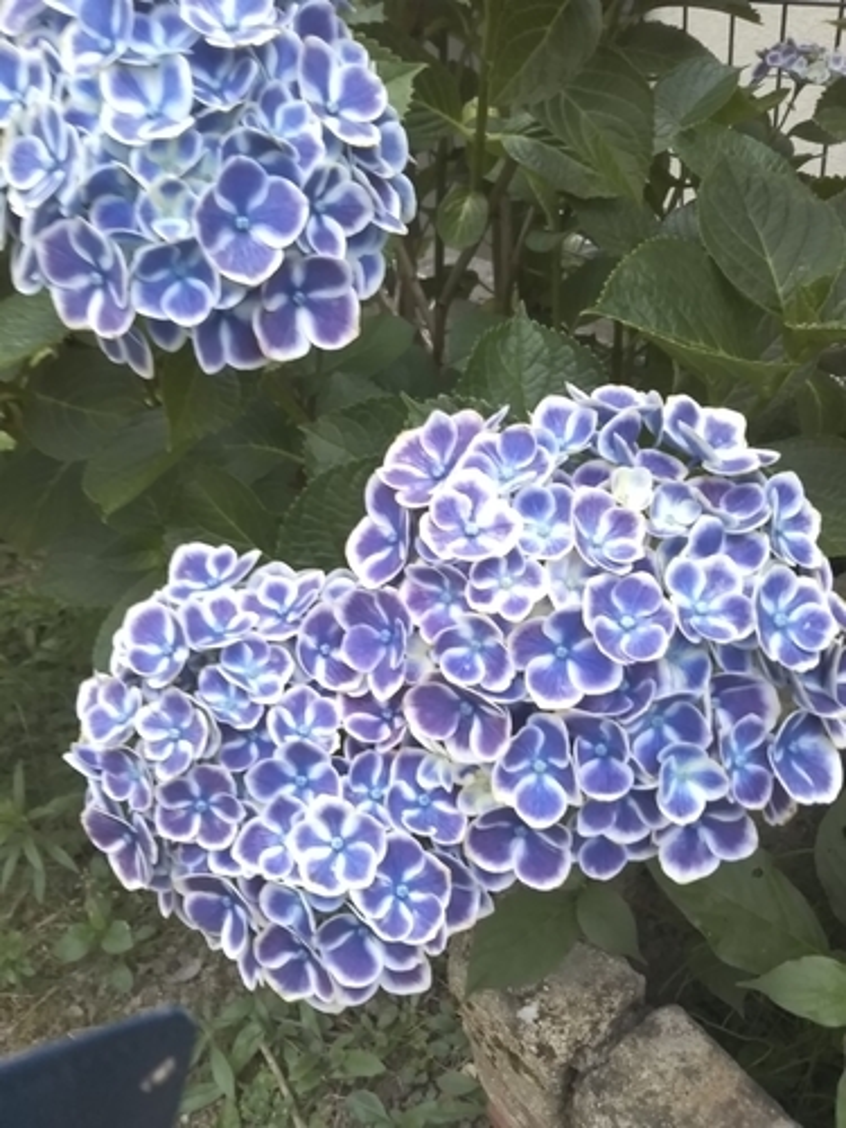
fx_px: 978
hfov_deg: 46.8
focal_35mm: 30
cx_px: 423
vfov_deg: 60.0
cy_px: 564
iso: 250
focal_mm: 4
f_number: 2.2
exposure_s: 1/30
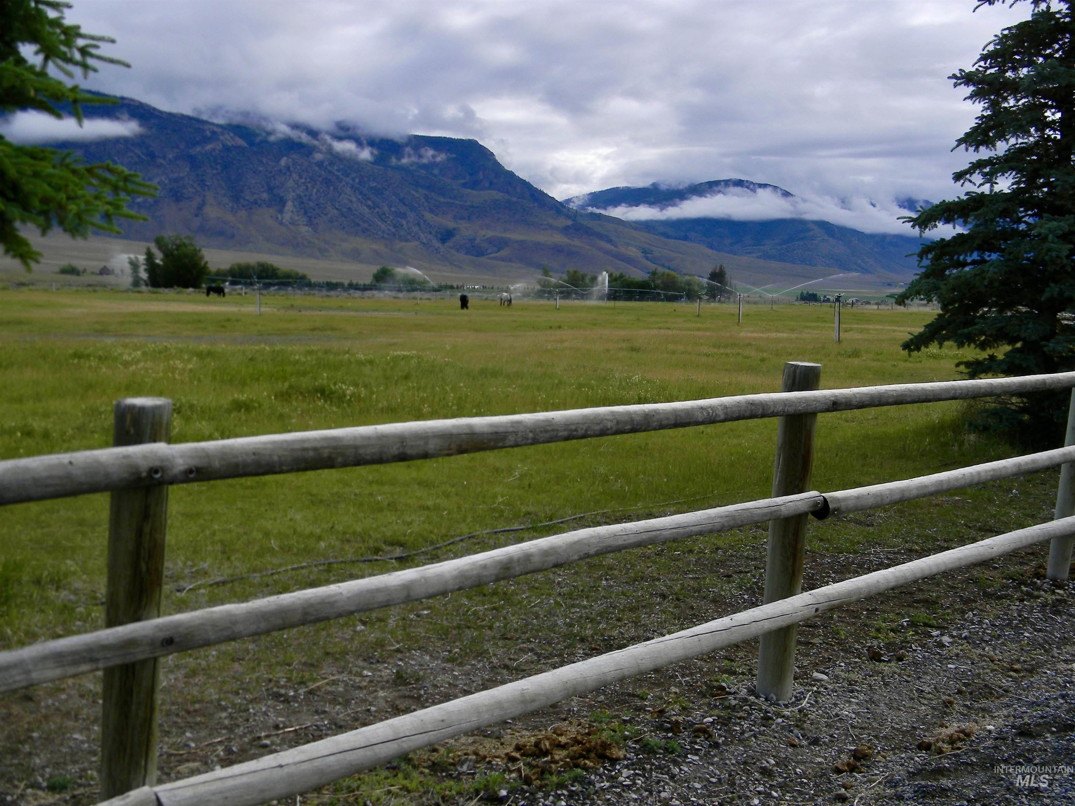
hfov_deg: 45.8
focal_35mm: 41
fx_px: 1273
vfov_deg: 35.1
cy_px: 403
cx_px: 538
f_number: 3.8
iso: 80
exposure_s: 1/712
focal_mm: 7.3
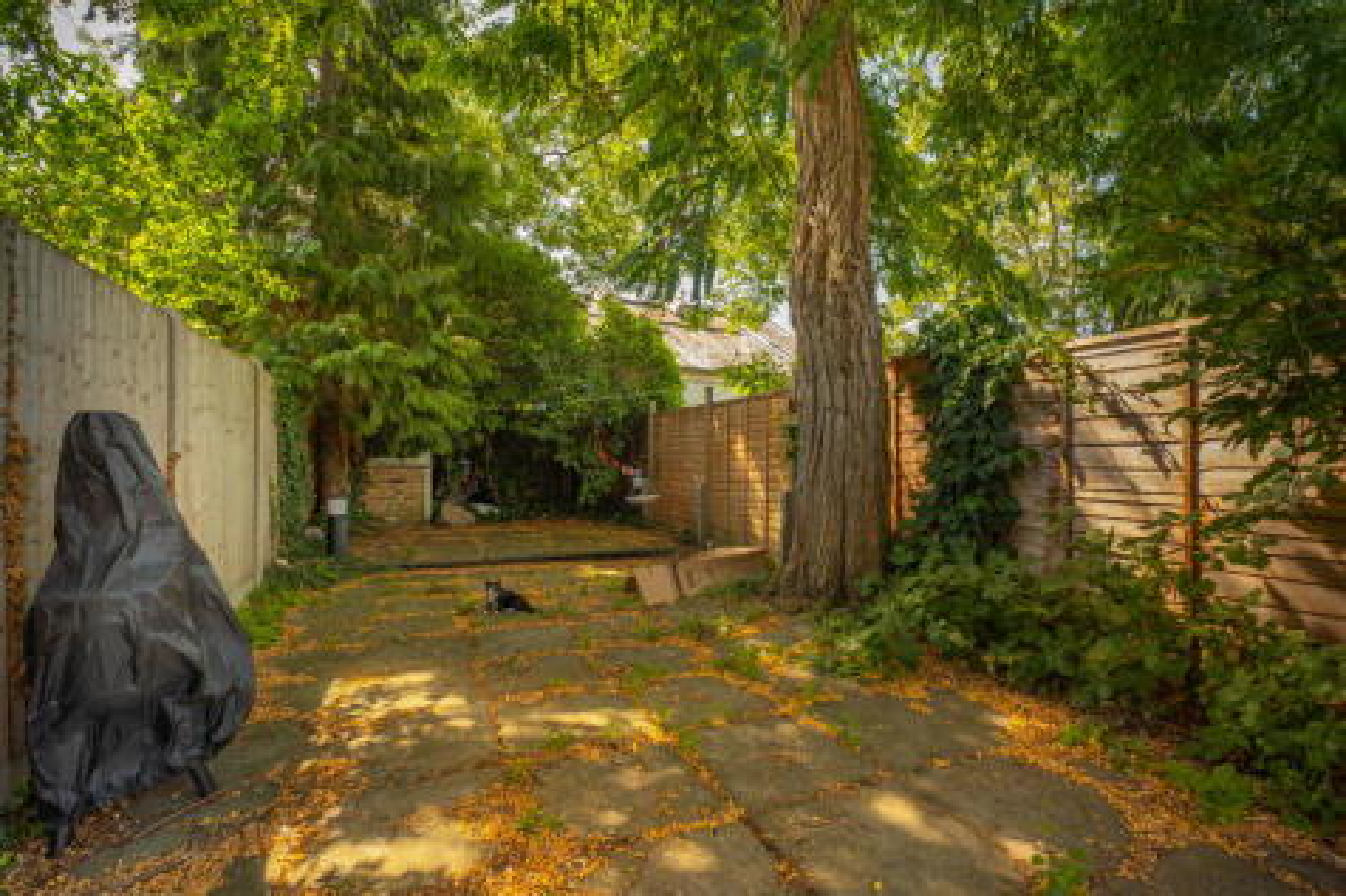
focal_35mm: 15
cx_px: 673
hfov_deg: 100.4
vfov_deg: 77.3
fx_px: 561
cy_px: 448
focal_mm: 10
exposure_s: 1/160
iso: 400
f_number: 5
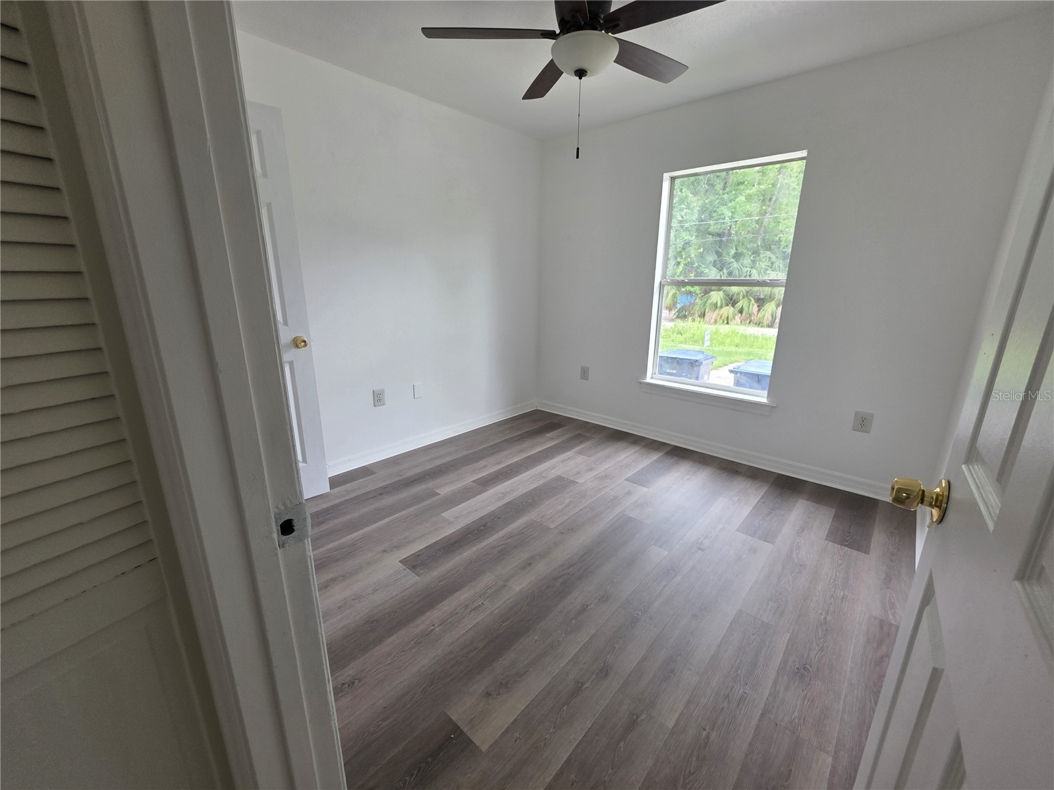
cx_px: 527
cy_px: 395
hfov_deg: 106.2
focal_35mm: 13
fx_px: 396
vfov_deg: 89.9
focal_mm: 2.2
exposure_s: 1/120
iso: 50
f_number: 1.9
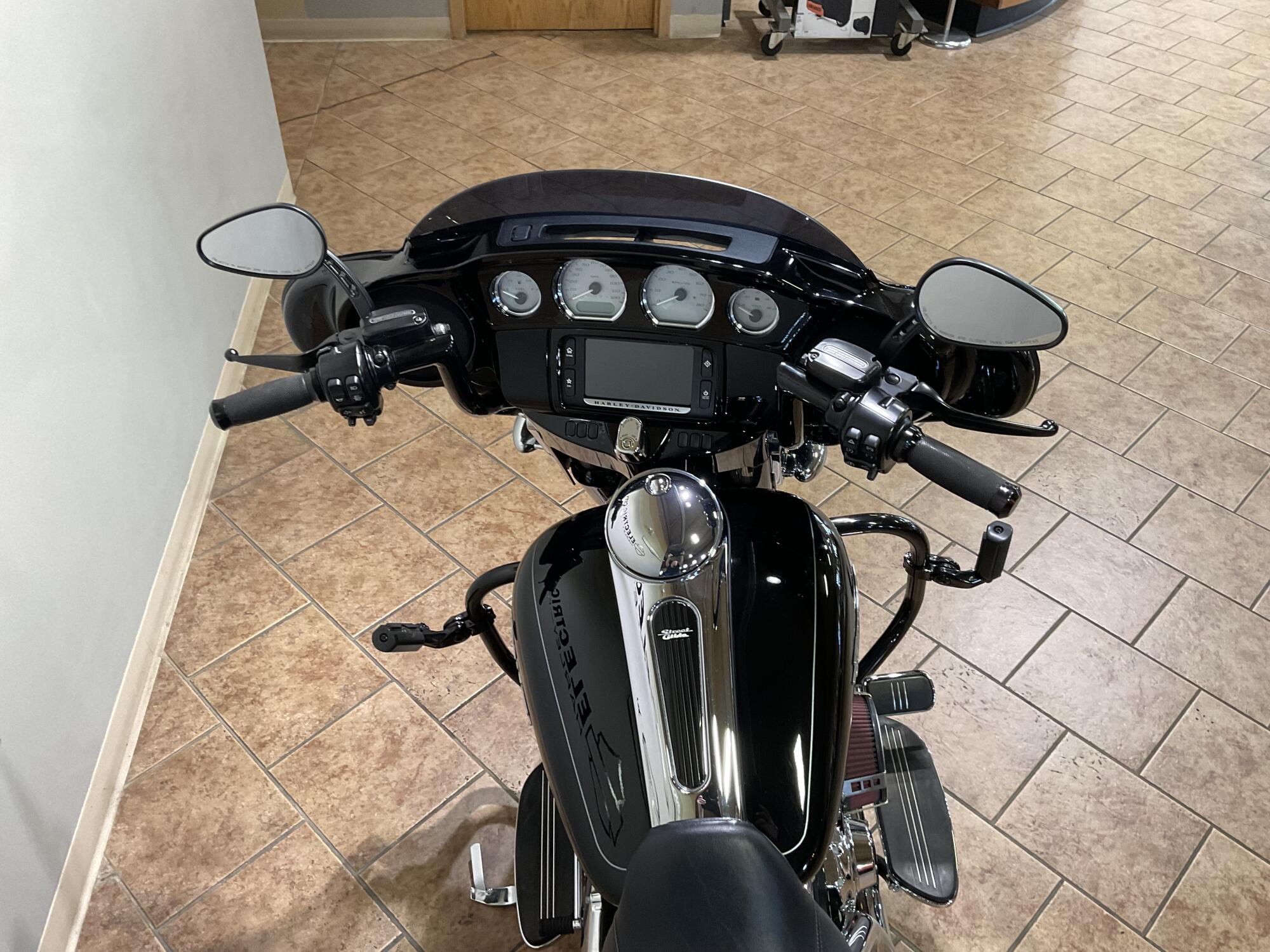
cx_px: 635
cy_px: 476
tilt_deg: -43.5
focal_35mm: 29
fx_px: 1064
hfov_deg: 61.7
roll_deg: -2.2
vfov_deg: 48.2
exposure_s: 1/60
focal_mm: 3
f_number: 1.8
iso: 100
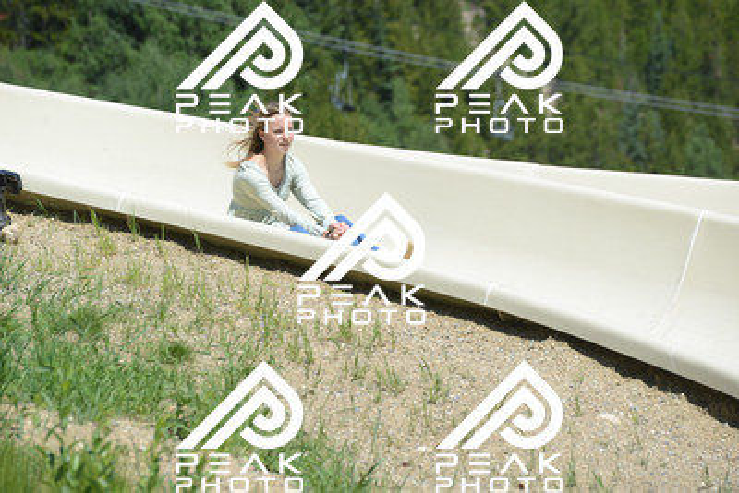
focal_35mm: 195
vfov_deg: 7.0
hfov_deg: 10.5
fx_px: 4004
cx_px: 370
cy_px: 246
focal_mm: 195
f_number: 6.3
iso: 400
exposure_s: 1/1250
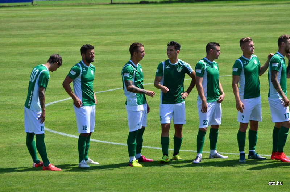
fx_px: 2231
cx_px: 145
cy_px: 96
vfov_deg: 4.9
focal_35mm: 278
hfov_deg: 7.4
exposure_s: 1/640
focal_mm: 185
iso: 100
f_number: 5
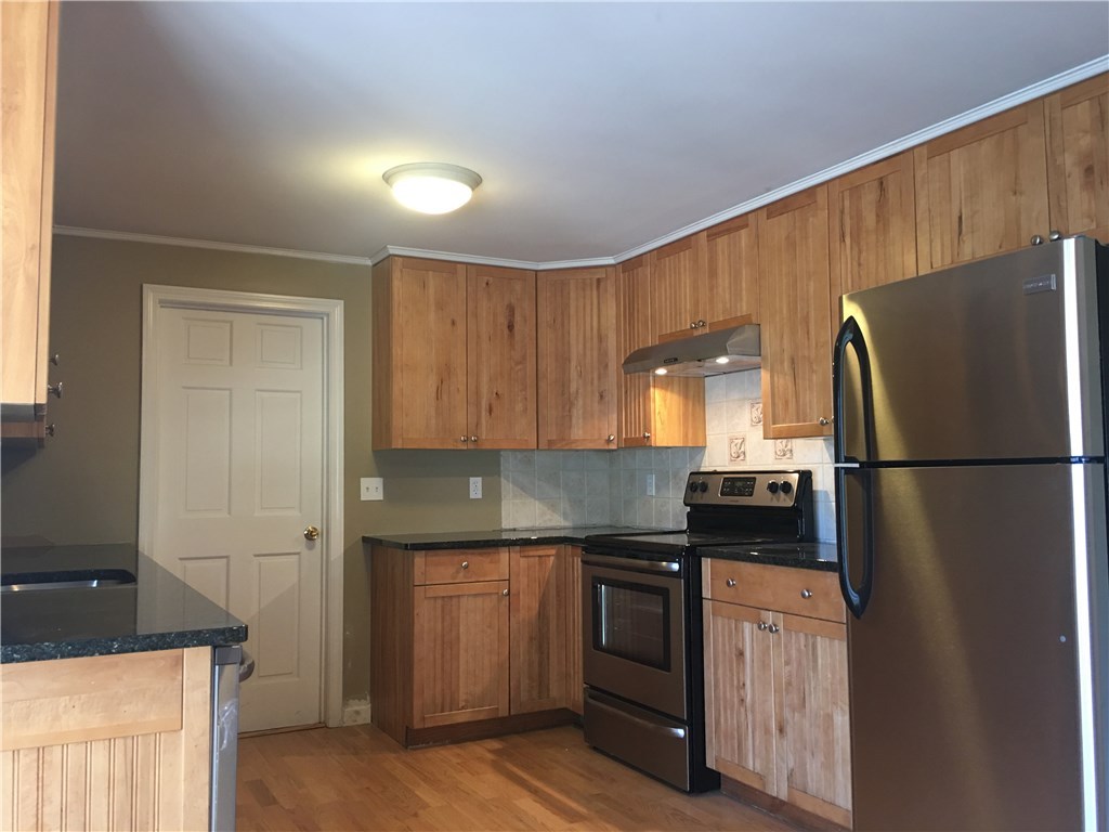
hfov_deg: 61.7
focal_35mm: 29
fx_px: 929
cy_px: 416
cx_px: 554
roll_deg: -0.2
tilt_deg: +3.0
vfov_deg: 48.2
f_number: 2.2
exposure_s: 1/15
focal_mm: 4.15
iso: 50
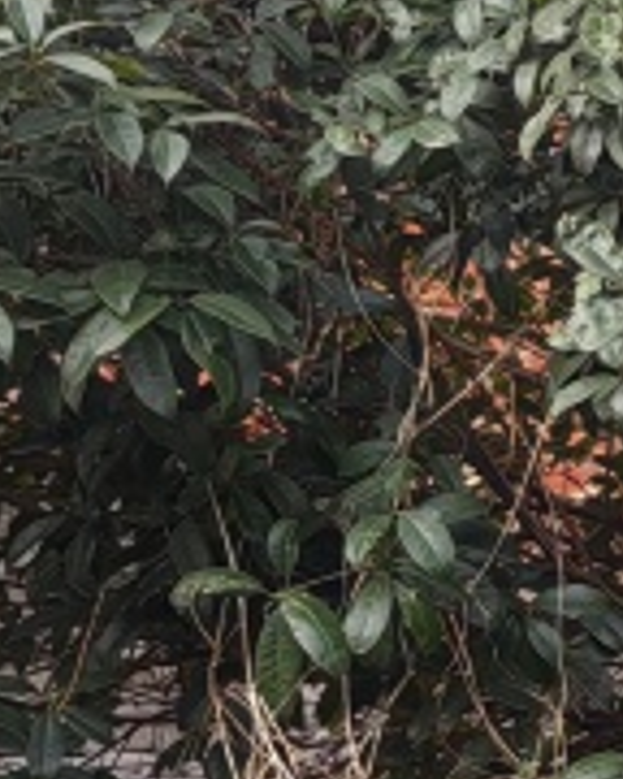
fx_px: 3595
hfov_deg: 9.2
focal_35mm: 156
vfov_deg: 12.4
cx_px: 1333
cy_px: 457
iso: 50
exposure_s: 1/926
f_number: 1.9
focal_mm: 5.52
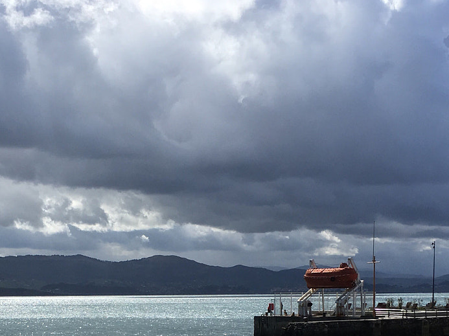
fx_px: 869
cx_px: 150
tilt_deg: -5.7
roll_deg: +0.0
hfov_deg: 28.8
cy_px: 381
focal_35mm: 67
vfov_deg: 20.7
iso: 25
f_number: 2.2
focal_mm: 4.15
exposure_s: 1/2747
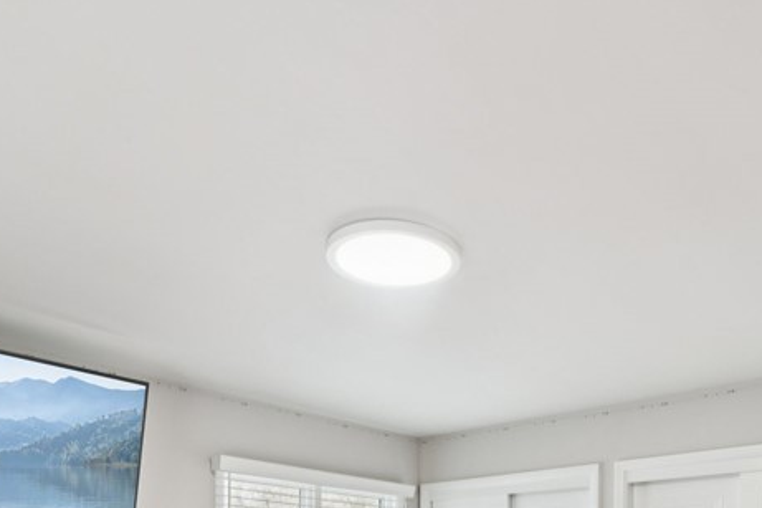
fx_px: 698
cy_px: 563
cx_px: 476
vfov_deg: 34.3
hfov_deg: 56.6
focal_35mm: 33
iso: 200
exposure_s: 1/10
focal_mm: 14
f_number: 5.6
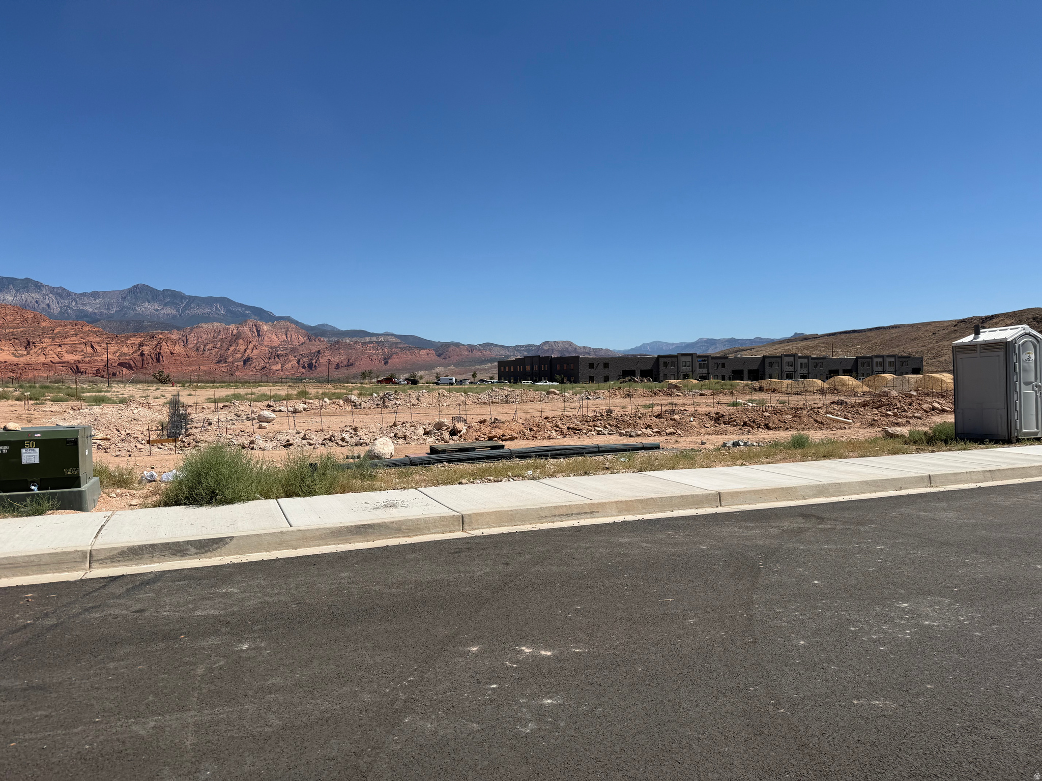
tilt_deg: -2.3
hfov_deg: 71.6
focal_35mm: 24
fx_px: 722
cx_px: 521
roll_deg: +2.6
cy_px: 390
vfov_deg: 56.8
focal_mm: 6.76
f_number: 1.78
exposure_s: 1/7353
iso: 80
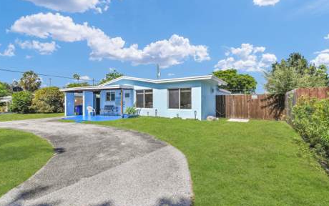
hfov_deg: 94.3
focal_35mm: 17
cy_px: 101
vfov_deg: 68.1
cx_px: 161
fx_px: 153
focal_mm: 16
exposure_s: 1/250
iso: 200
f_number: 11
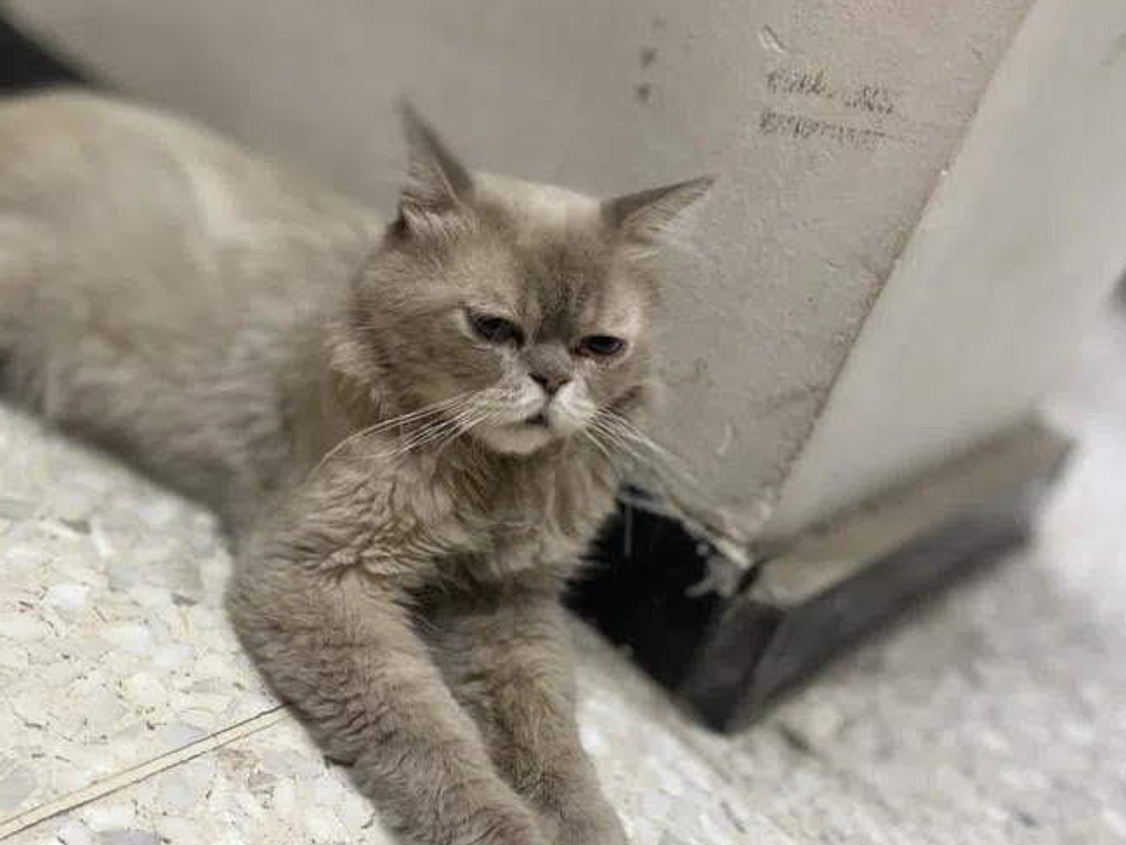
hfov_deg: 45.1
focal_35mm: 41
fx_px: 1334
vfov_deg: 34.8
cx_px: 375
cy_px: 274
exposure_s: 1/60
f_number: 1.8
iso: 320
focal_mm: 4.25
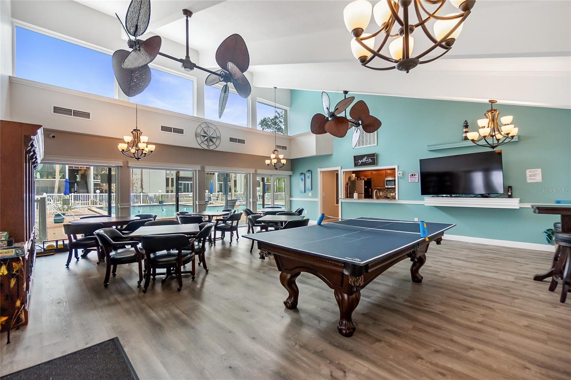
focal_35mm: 15
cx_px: 286
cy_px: 190
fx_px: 238
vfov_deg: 77.3
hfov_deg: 100.4
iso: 640
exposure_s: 1/500
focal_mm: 10
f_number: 4.5
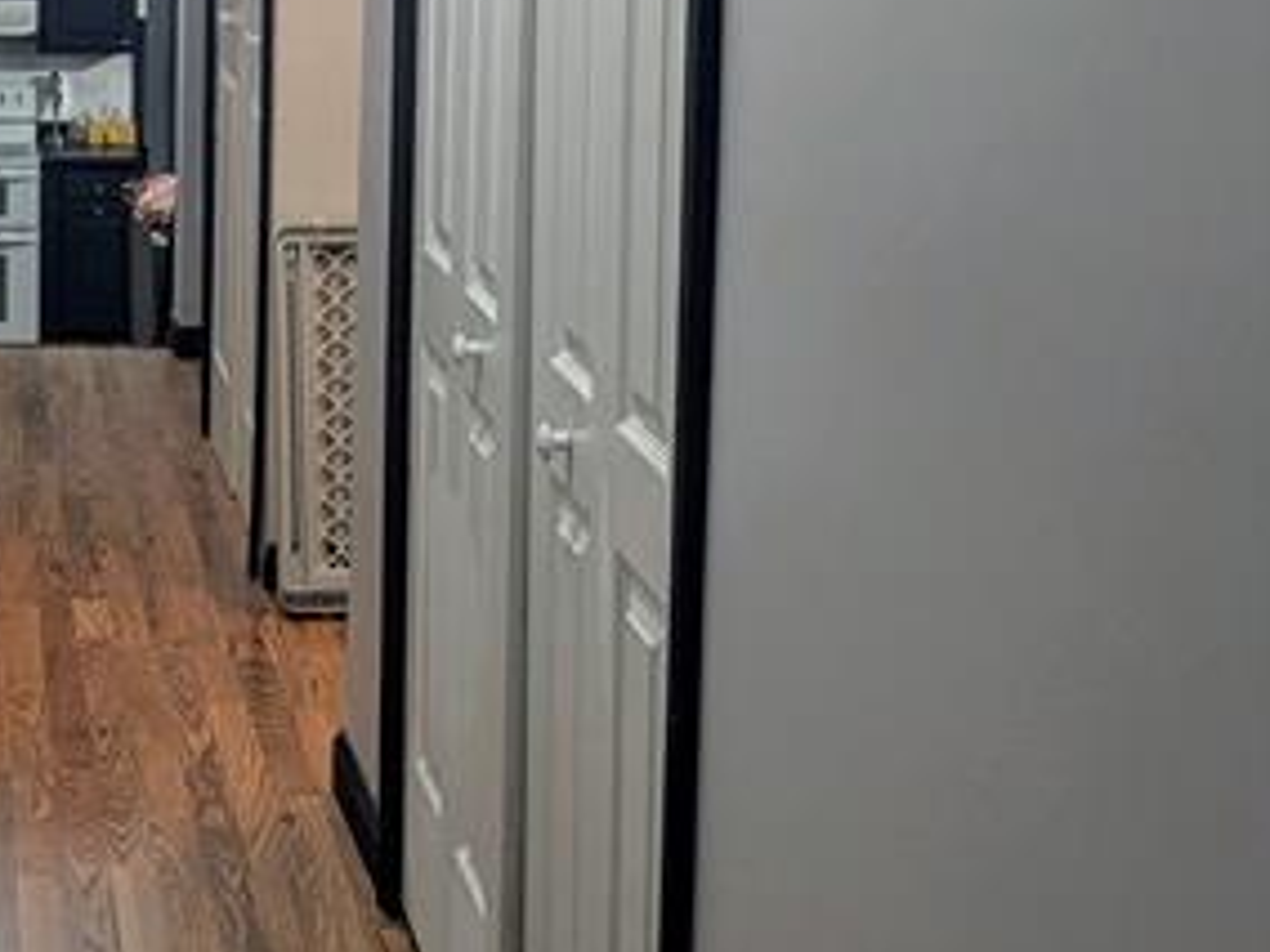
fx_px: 2678
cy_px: 143
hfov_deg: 25.4
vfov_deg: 19.9
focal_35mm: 73
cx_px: 0
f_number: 1.73
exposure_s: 1/30
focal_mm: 4.38
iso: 103
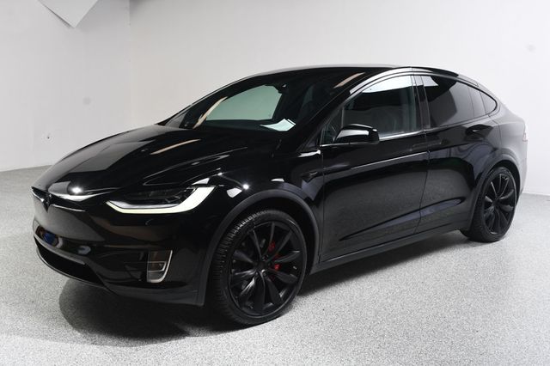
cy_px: 183
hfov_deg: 53.2
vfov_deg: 36.8
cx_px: 275
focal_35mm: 36
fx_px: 550
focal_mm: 24
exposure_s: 1/160
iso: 100
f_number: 9
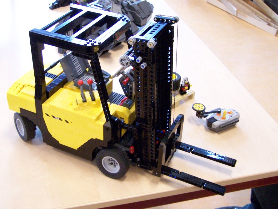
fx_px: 370
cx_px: 128
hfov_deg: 41.2
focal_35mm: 46
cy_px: 99
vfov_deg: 31.5
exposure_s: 1/30
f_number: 2.8
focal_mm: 6.7
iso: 400
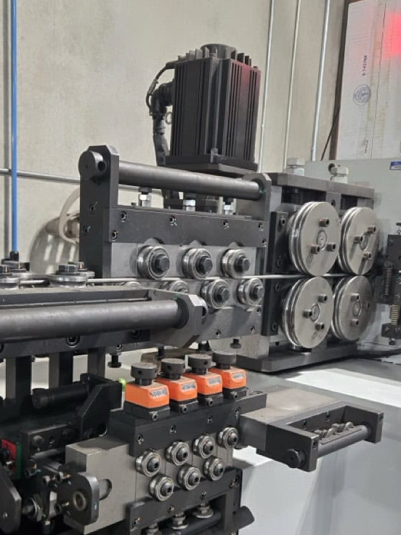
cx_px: 212
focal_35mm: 40
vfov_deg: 46.3
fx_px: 618
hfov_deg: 35.9
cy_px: 339
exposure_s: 1/120
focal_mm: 5.4
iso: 400
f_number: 1.8
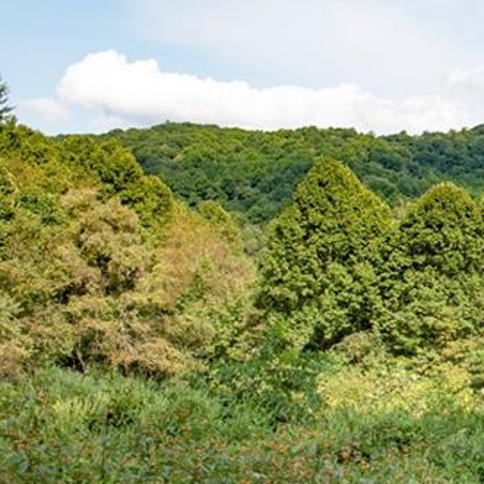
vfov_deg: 27.2
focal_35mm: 63
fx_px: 997
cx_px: 674
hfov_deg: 23.3
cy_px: 291
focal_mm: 16
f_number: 10
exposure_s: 1/250
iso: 250
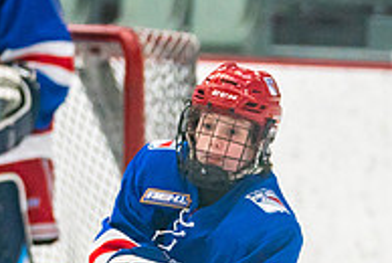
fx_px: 5714
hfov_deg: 3.9
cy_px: 361
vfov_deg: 2.6
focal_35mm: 524
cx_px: 169
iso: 3200
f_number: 2.8
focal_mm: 136
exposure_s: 1/1000
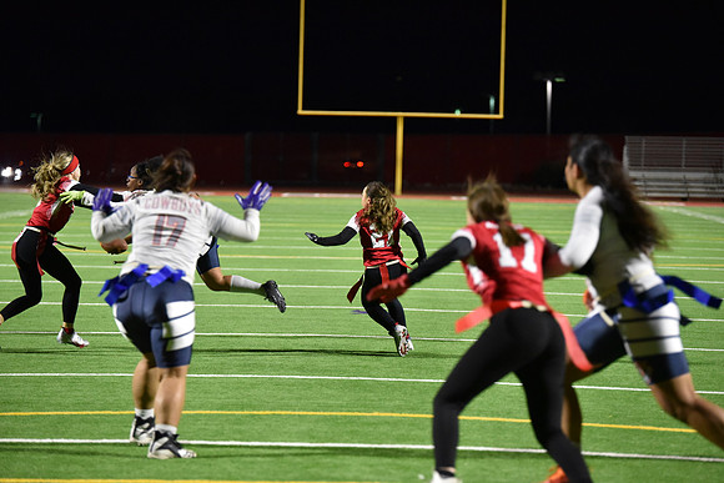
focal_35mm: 145
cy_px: 242
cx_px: 362
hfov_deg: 14.2
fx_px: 2917
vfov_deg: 9.5
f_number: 2.8
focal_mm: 145
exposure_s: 1/640
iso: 5600
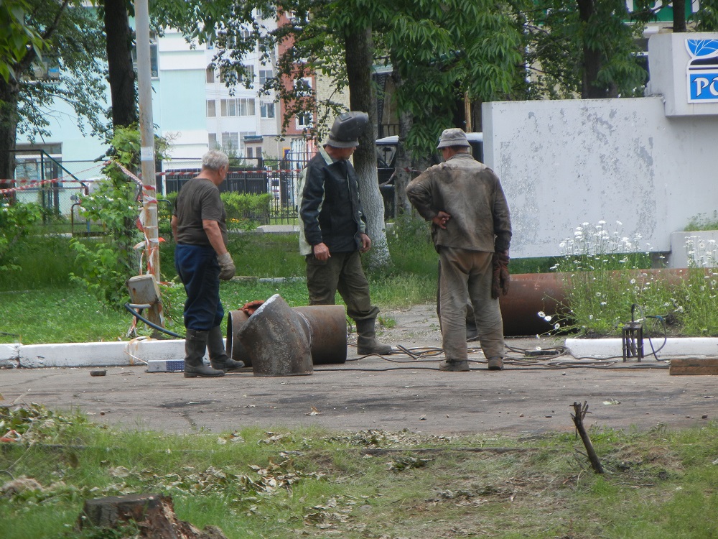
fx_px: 5434
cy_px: 270
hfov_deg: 7.6
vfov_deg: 5.7
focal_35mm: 262
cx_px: 359
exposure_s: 1/327
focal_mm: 47.2
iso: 160
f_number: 5.1
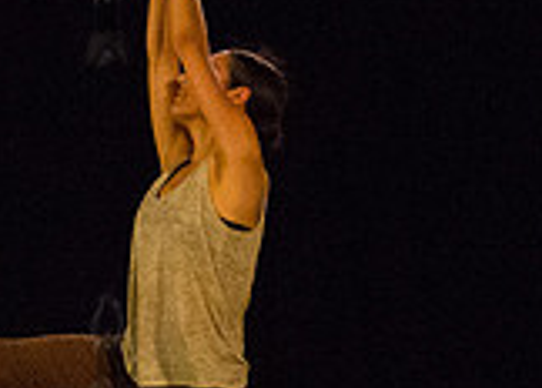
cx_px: 200
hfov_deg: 3.1
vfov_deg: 2.2
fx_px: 10153
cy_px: 325
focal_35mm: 659
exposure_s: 1/1000
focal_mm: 125
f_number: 2.8
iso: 4000
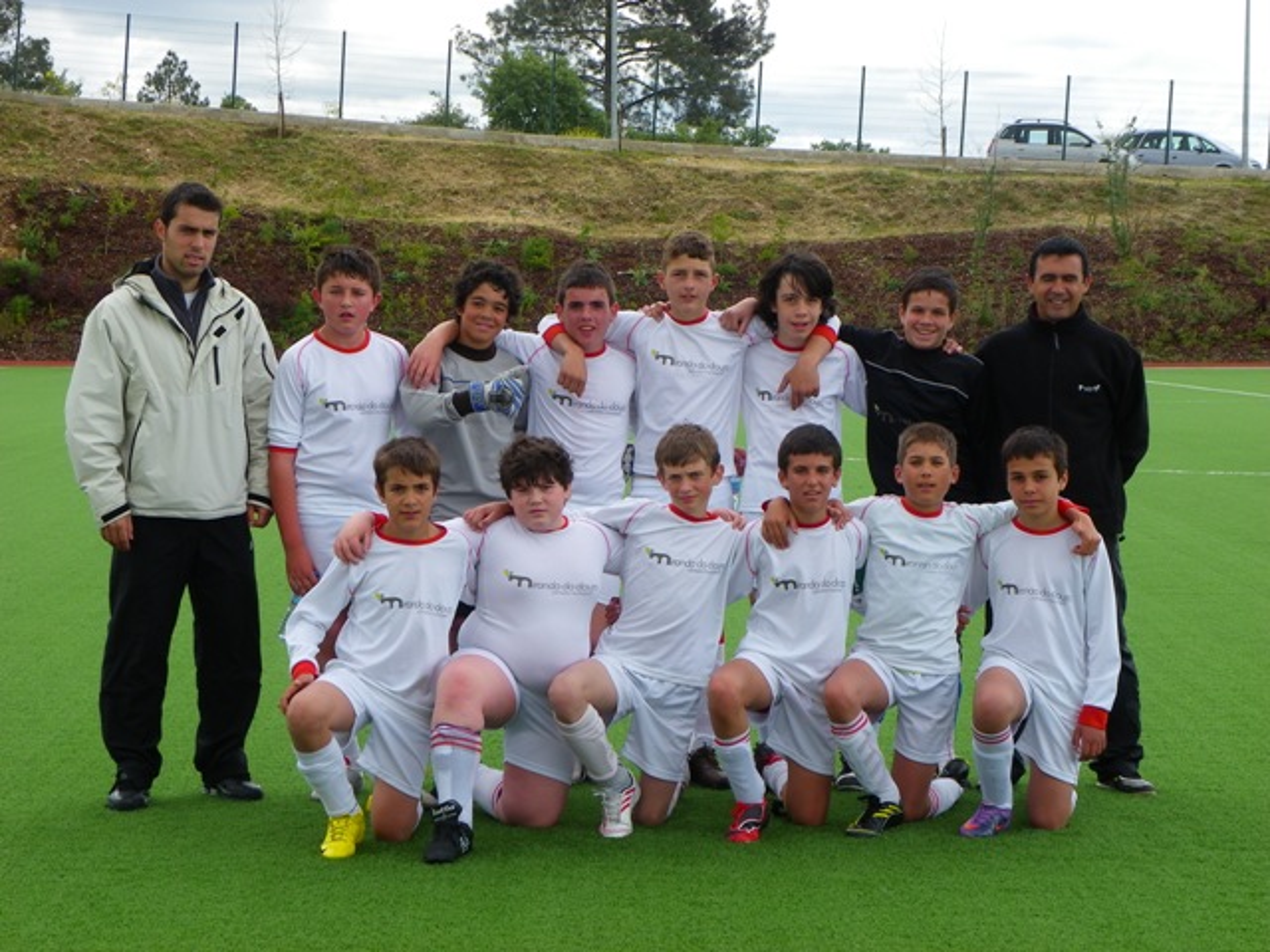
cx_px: 635
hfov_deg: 20.2
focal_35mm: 97
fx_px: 3559
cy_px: 476
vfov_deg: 15.2
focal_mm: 17.1
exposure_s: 1/100
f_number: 5.6
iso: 50
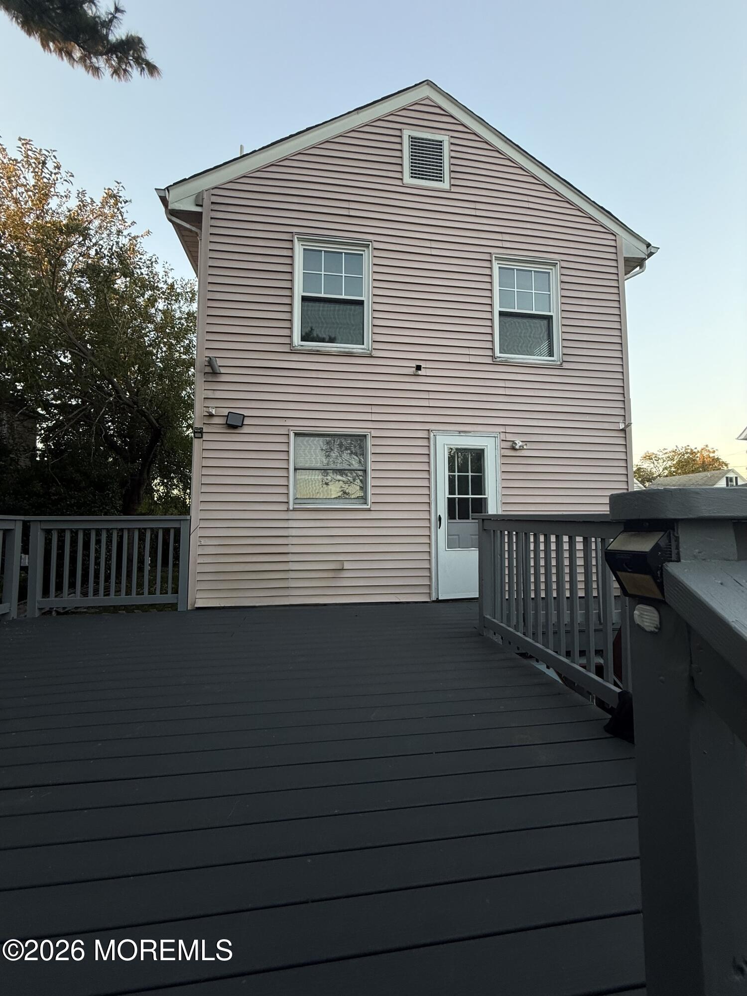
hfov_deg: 85.7
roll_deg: -0.4
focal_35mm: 14
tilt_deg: +4.2
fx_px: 403
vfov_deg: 102.1
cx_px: 374
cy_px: 498
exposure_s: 1/99
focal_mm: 2.22
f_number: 2.2
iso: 80
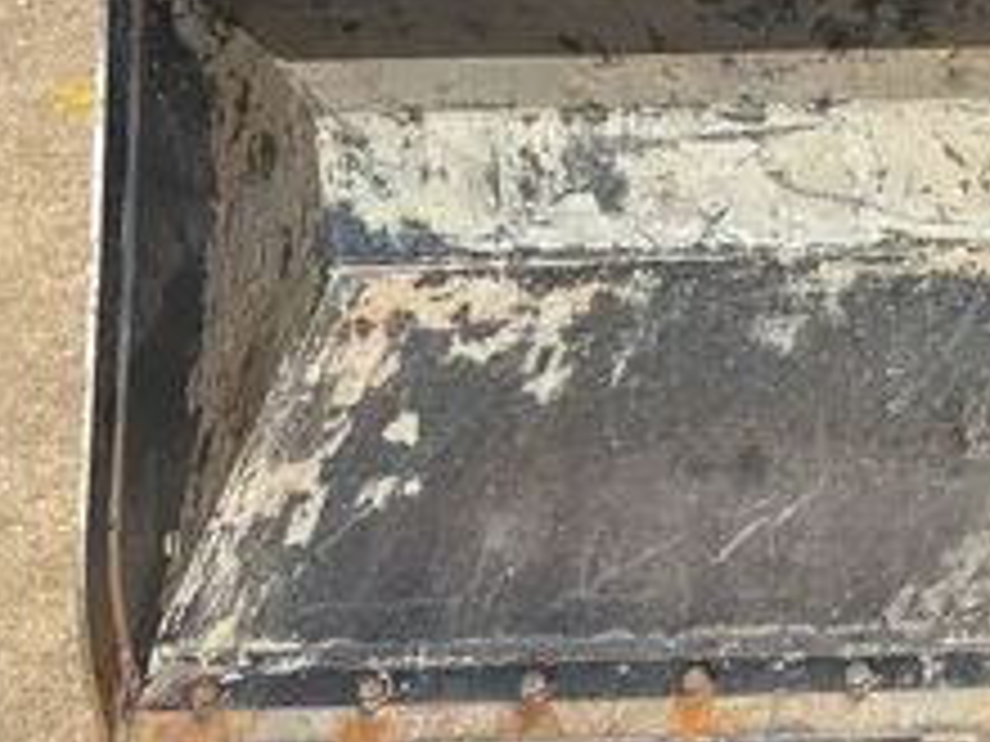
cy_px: 272
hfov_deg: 26.5
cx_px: 1184
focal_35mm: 65
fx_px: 1859
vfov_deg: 22.5
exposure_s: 1/4082
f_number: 1.6
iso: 50
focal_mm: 5.96
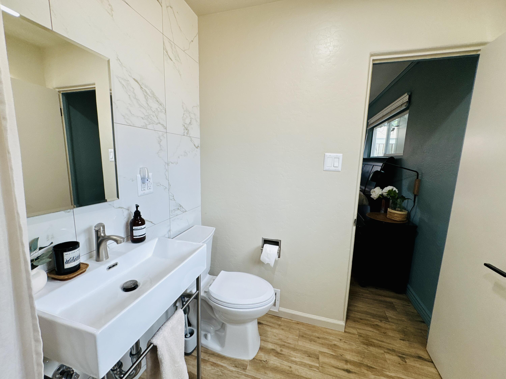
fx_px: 205
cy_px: 190
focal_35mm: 14
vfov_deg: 85.7
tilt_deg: -11.0
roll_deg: -0.1
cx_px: 253
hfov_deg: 102.1
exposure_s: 1/120
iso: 100
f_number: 2.2
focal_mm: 2.22
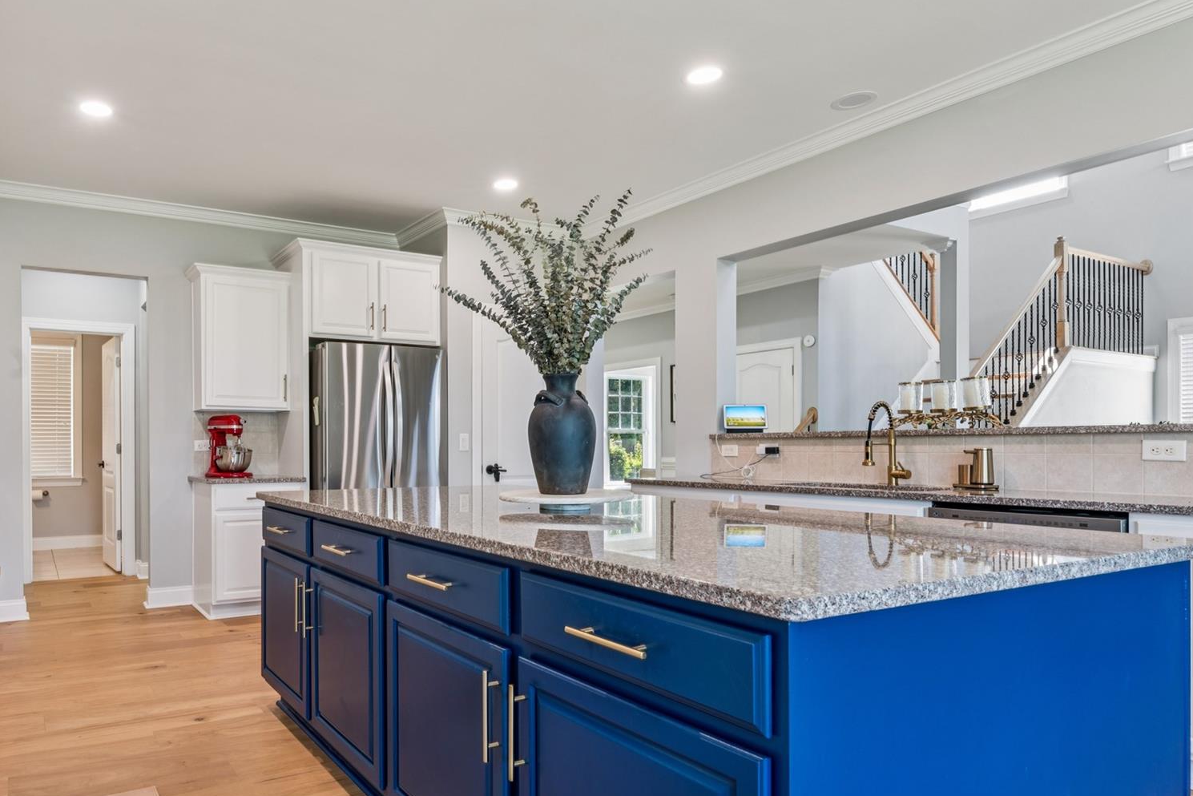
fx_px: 752
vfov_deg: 55.4
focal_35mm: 23
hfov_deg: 74.5
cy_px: 468
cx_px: 397
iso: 200
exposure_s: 1/3.33
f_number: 13
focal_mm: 16.5
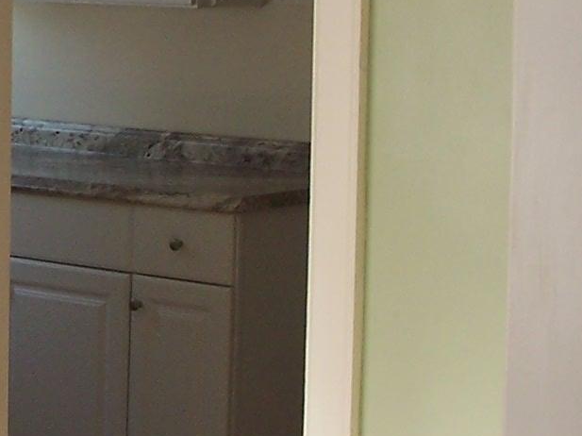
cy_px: 101
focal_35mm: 142
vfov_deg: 10.4
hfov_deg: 13.6
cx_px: -45
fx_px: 2386
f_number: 2.8
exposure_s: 1/125
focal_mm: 6.3
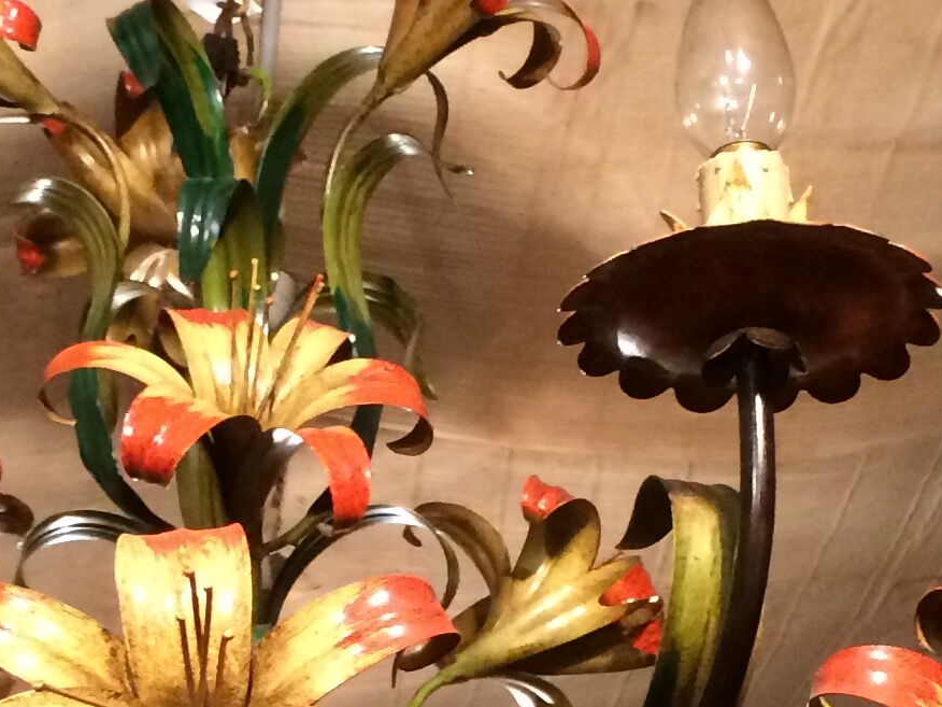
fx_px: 2939
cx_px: 302
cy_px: 792
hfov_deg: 18.2
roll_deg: +1.6
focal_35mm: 108
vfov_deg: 13.4
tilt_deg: +22.6
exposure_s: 1/20
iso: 320
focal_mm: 4.15
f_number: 2.2
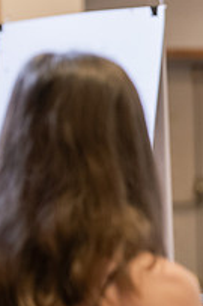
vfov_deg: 8.0
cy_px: 192
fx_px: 2177
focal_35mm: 257
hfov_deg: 5.3
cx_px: 370
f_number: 3.2
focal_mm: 90
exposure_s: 1/200
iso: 1600
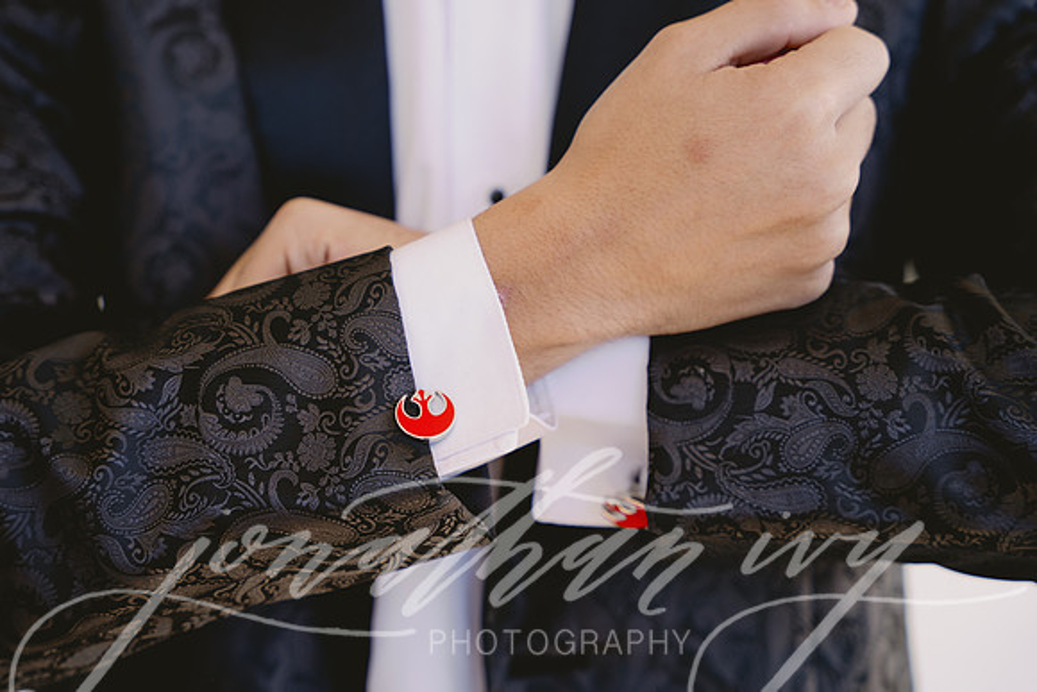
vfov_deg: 17.6
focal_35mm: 78
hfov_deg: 26.1
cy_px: 346
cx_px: 462
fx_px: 2238
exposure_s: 1/200
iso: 250
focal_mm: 70
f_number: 3.5
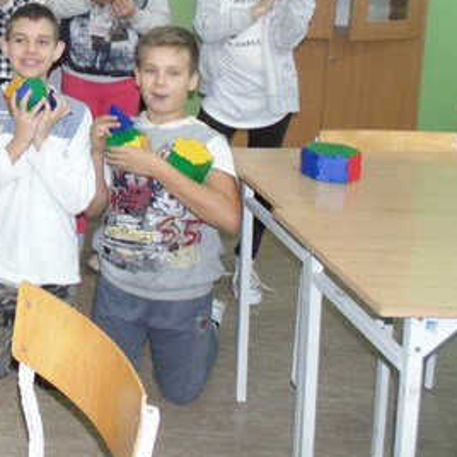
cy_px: -5
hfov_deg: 25.0
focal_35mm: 58
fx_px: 866
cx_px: -162
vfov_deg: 27.7
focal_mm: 4
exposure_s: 1/30
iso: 200
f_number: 3.1
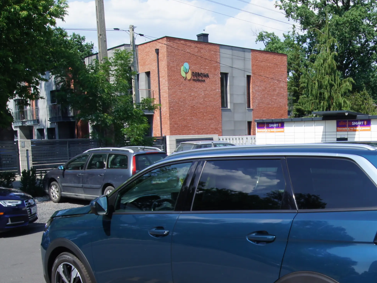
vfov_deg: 27.9
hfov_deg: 36.4
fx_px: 555
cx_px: 295
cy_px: 230
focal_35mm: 51
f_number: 11
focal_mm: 18
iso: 100
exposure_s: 1/80
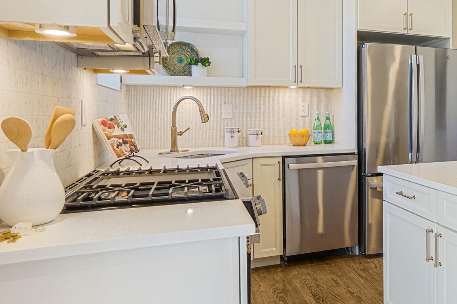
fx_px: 368
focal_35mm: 29
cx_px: 369
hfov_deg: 58.5
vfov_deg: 44.7
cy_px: 120
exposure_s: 1/8
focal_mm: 16
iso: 250
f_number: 8
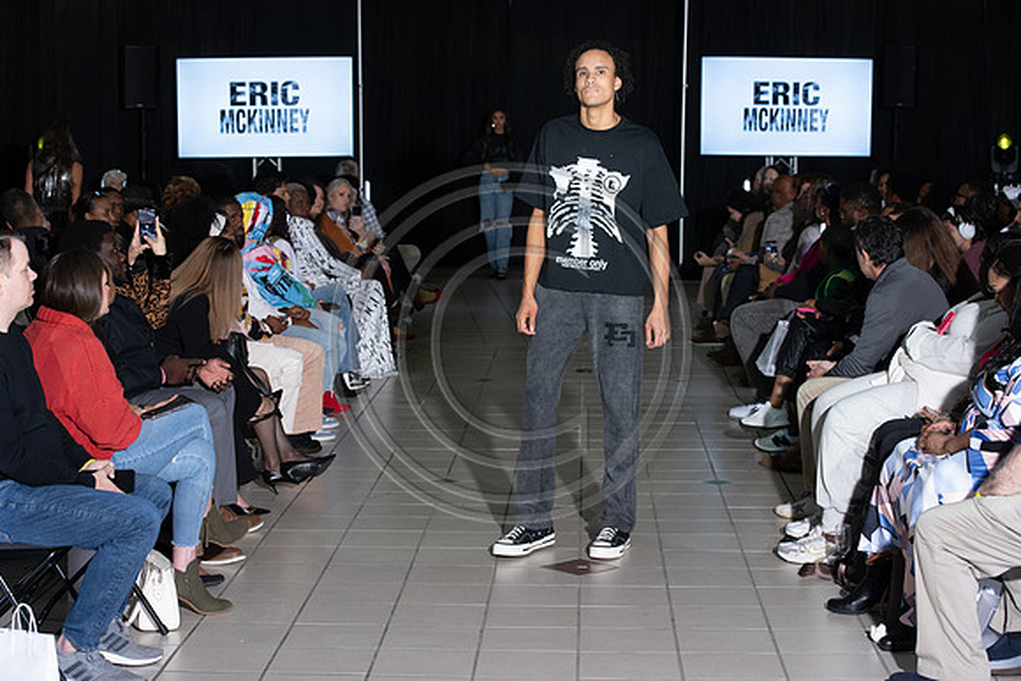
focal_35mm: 70
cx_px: 510
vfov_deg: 19.5
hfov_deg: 28.8
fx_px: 1986
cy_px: 340
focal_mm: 70
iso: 1250
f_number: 5.6
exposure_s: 1/160
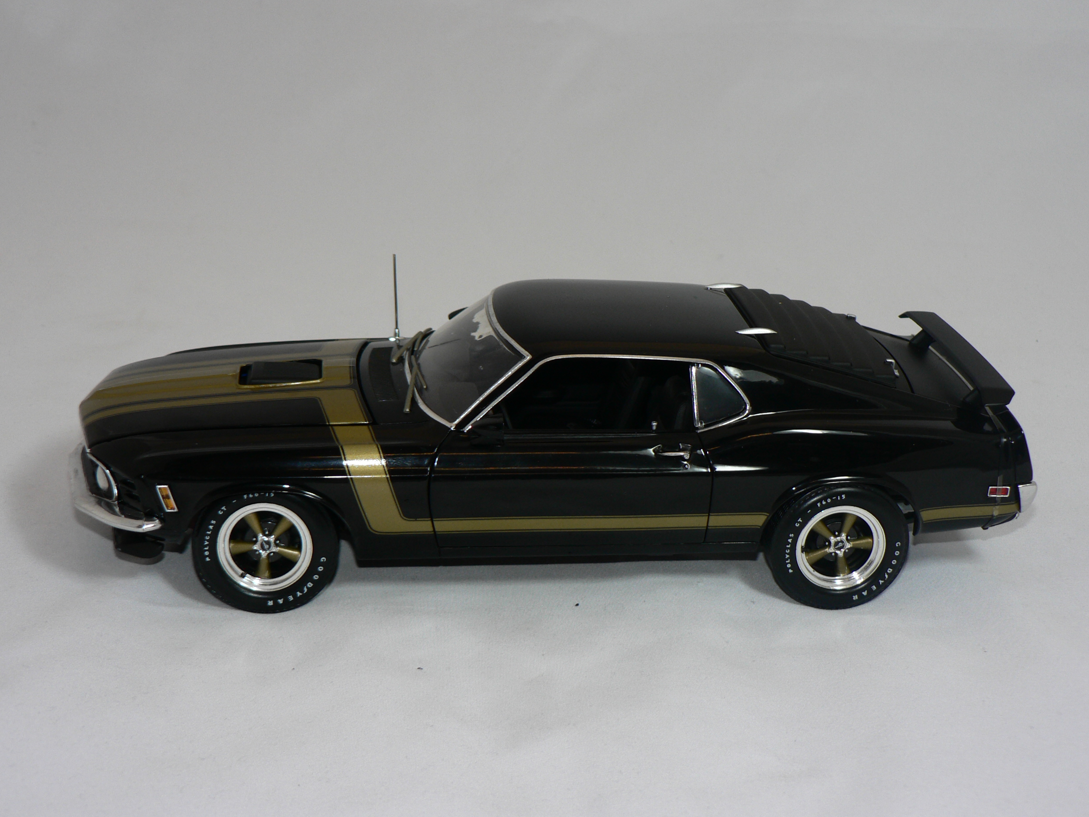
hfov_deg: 33.2
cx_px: 548
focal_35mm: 58
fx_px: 1825
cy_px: 413
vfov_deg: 25.2
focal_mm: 9.5
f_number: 3.2
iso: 80
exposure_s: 1/60
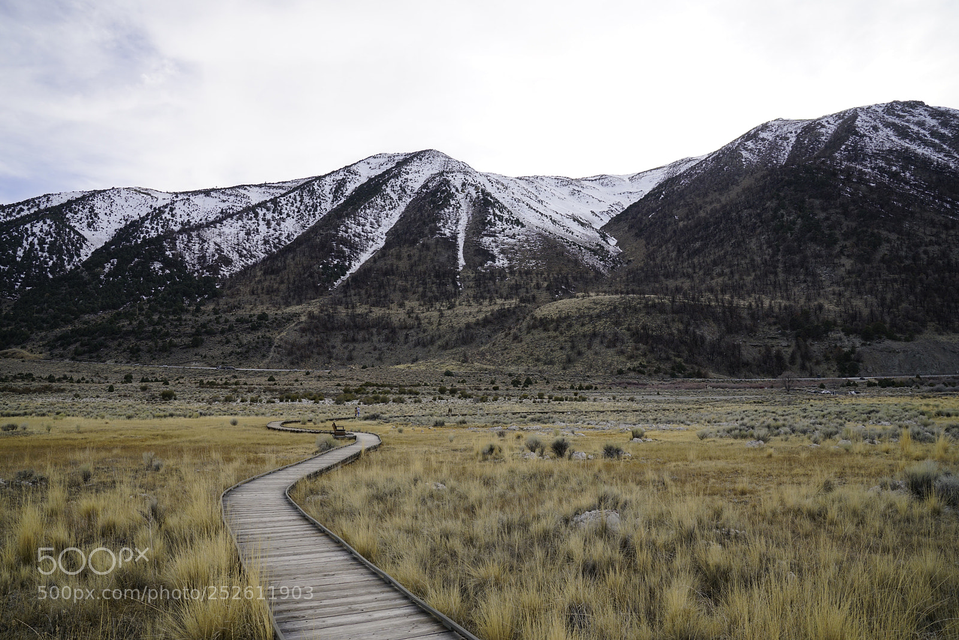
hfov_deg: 73.7
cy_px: 320
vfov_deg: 53.1
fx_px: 639
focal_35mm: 24
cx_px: 480
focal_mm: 24
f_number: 9
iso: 500
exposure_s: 1/640
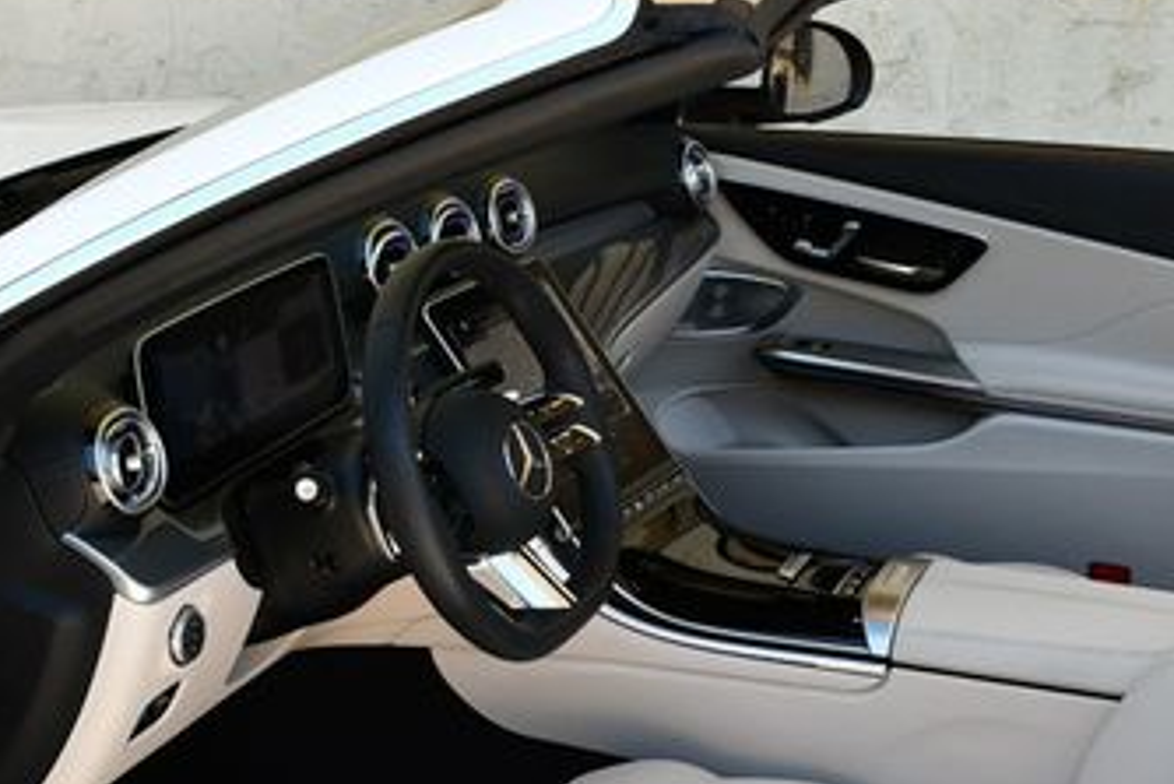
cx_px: 756
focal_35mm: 69
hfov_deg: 29.1
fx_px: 2251
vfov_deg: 19.4
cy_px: 700
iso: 250
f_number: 5.6
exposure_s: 1/250
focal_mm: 18
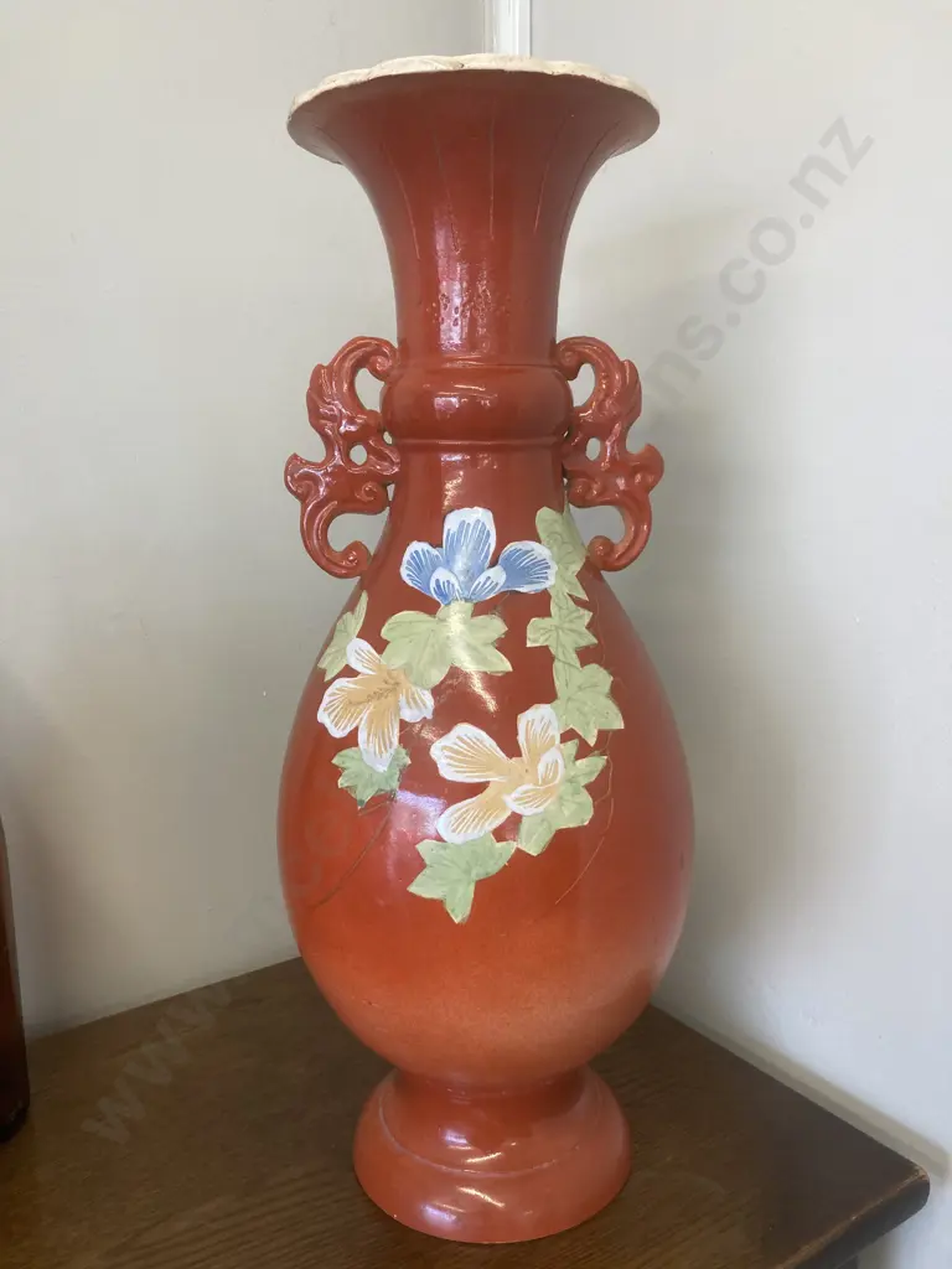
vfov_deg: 63.4
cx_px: 476
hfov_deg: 49.7
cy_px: 634
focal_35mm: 28
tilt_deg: -7.4
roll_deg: -0.2
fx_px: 1027
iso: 64
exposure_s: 1/100
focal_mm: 3.99
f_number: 1.8
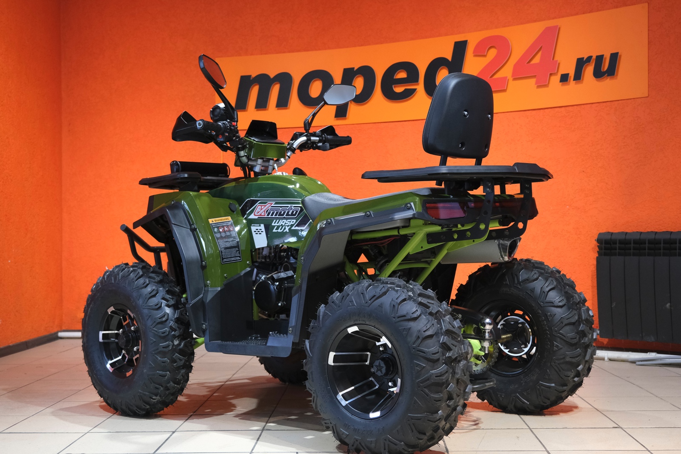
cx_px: 340
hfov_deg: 44.5
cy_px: 227
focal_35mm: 44
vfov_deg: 30.5
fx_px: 832
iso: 2000
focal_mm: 29.2
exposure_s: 1/100
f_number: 4
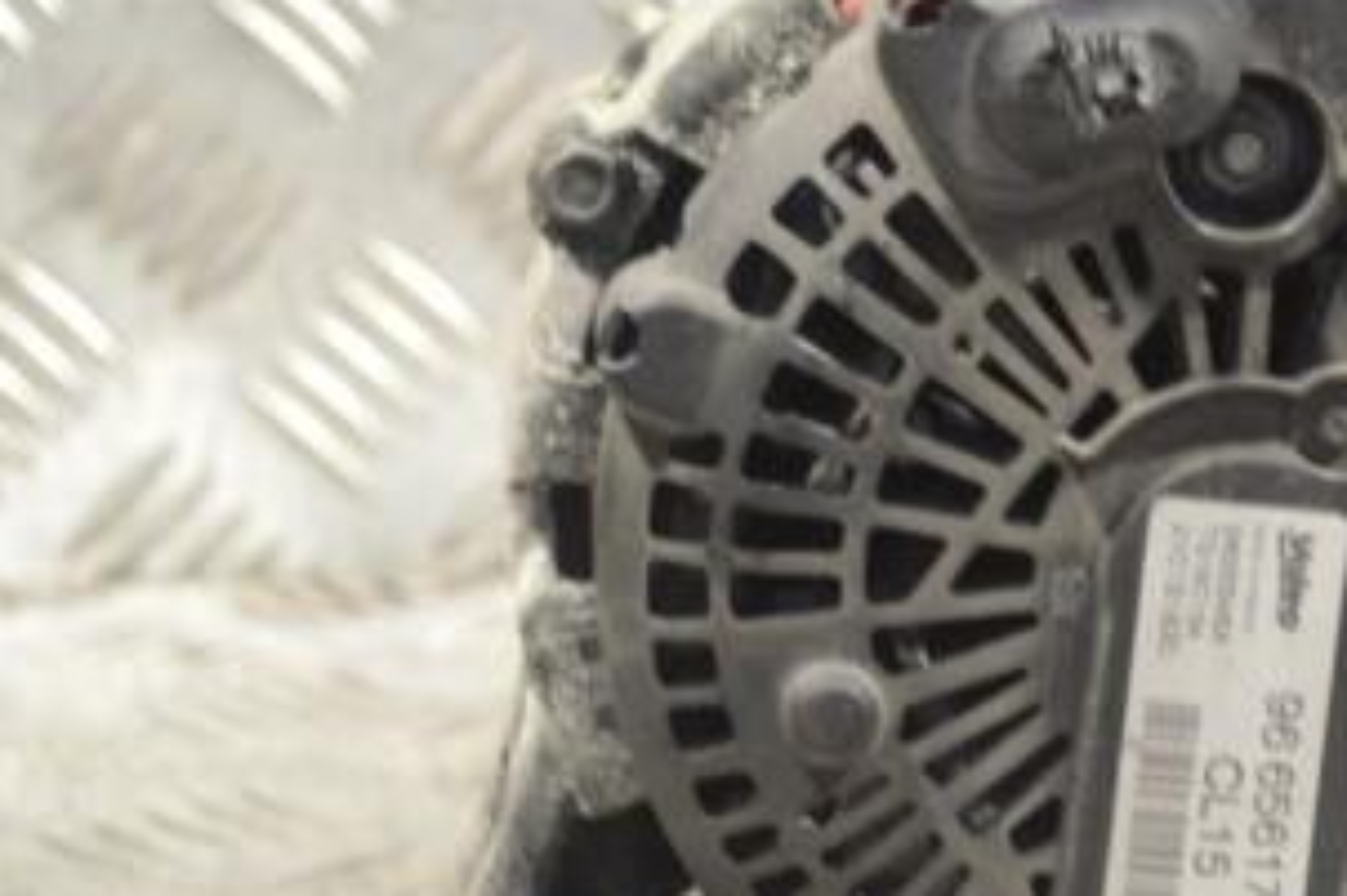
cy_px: 419
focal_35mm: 137
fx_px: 5123
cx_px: 1293
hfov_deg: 14.8
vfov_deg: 10.0
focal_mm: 46
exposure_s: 1/30
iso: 560
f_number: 5.3
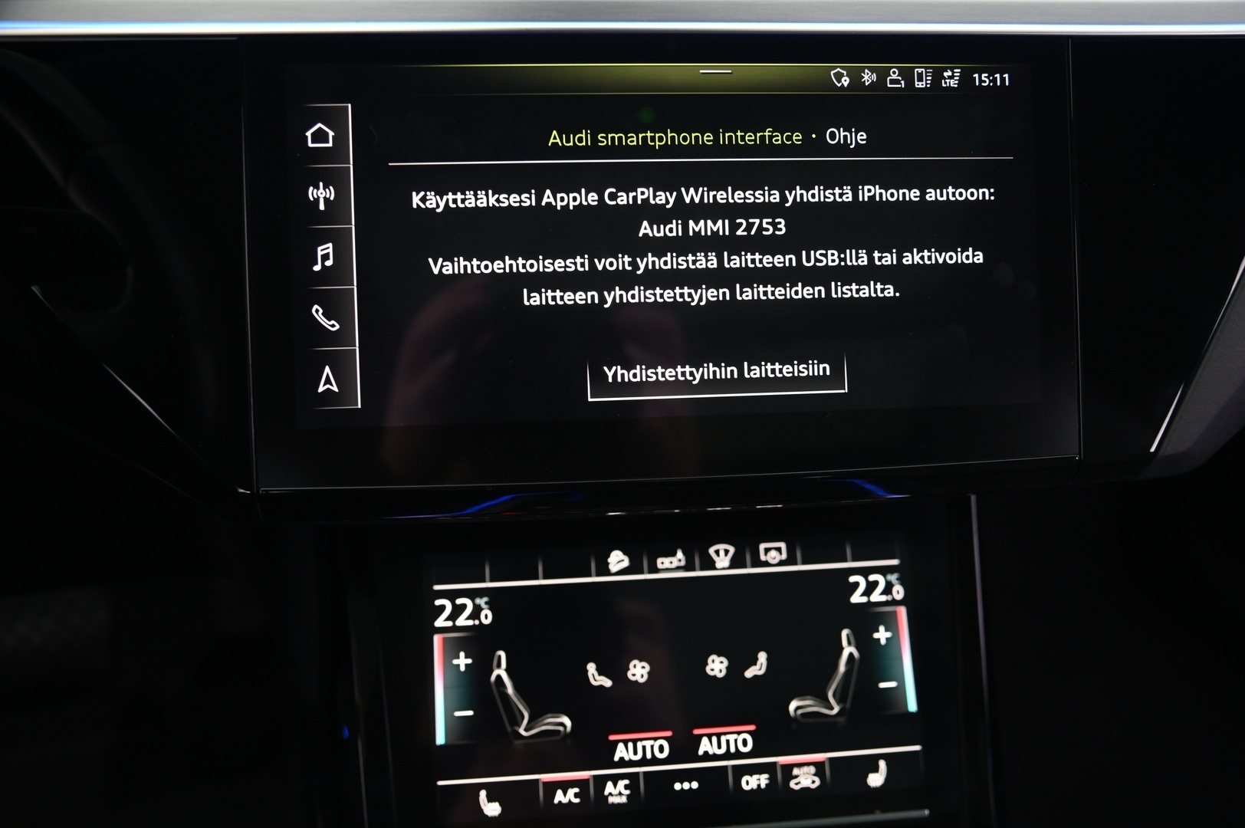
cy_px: 414
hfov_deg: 60.3
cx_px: 622
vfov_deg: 42.3
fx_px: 1071
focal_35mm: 31
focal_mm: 31
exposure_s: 1/13
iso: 2000
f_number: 4
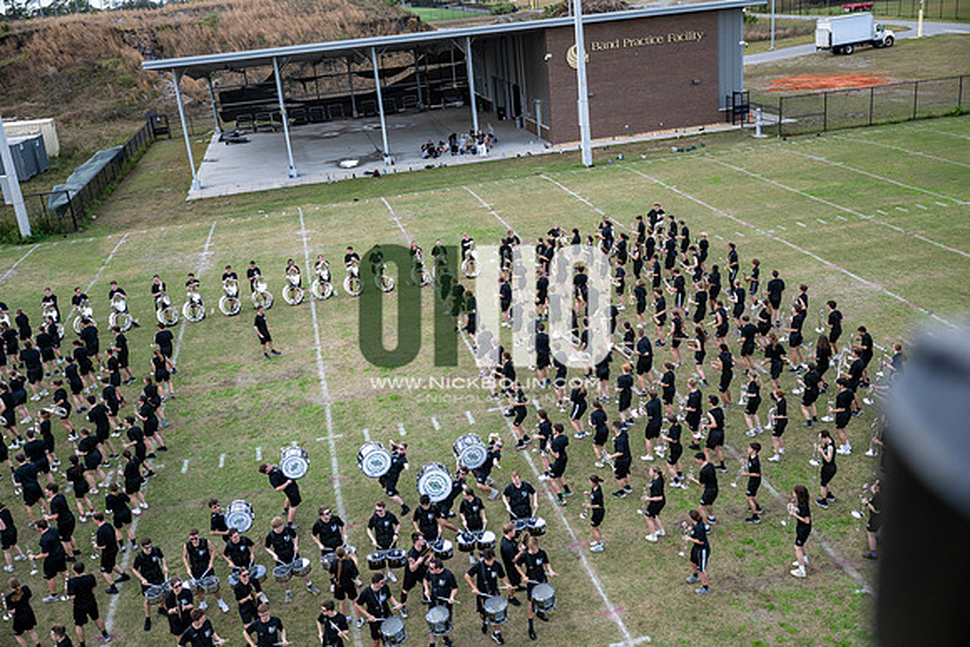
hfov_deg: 53.1
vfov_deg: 36.9
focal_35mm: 36
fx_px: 970
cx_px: 485
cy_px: 324
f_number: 2.8
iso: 250
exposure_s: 1/1250
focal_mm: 36
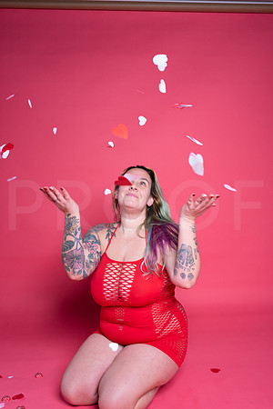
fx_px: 398
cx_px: 136
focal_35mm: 35
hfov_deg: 37.9
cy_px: 204
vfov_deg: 54.4
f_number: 5.6
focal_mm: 35
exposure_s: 1/400
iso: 250
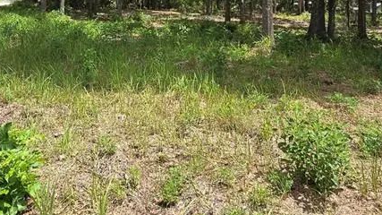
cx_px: 174
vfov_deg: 31.9
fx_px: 344
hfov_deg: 57.9
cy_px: -2
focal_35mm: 34
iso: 25
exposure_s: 1/734
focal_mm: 1.7
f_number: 2.2
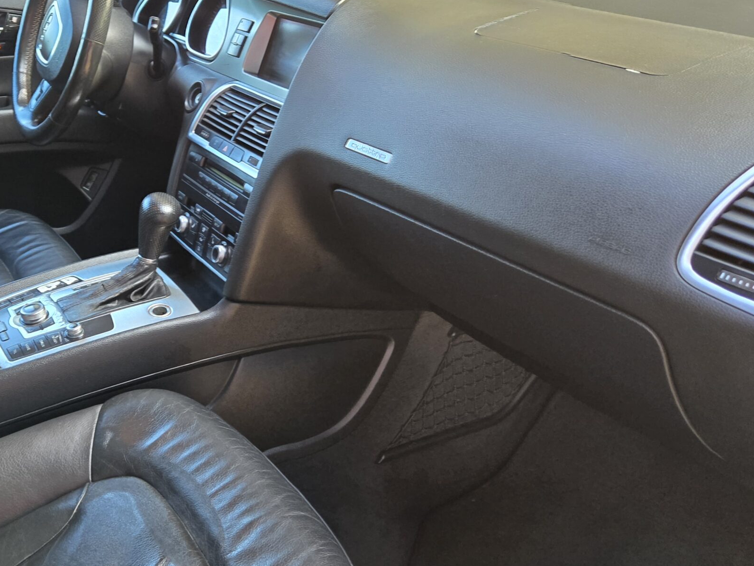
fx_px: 806
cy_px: 268
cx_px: 232
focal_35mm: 37
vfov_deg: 38.7
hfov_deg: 49.0
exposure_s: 1/120
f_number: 1.8
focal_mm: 5.4
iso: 250
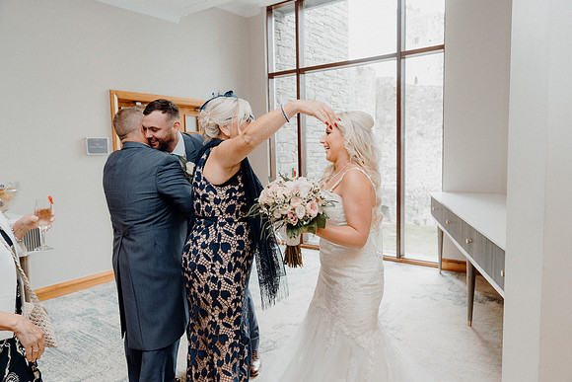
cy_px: 191
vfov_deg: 49.6
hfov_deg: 69.4
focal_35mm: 26
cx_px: 286
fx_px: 413
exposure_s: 1/200
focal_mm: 26
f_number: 3.5
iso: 1250
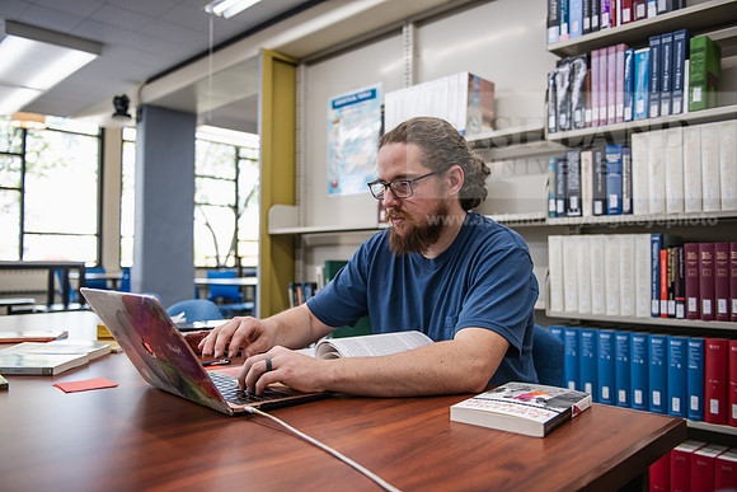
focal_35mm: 29
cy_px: 246
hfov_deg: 63.6
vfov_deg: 45.0
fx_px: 594
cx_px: 368
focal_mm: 29
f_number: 2.8
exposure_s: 1/200
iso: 800
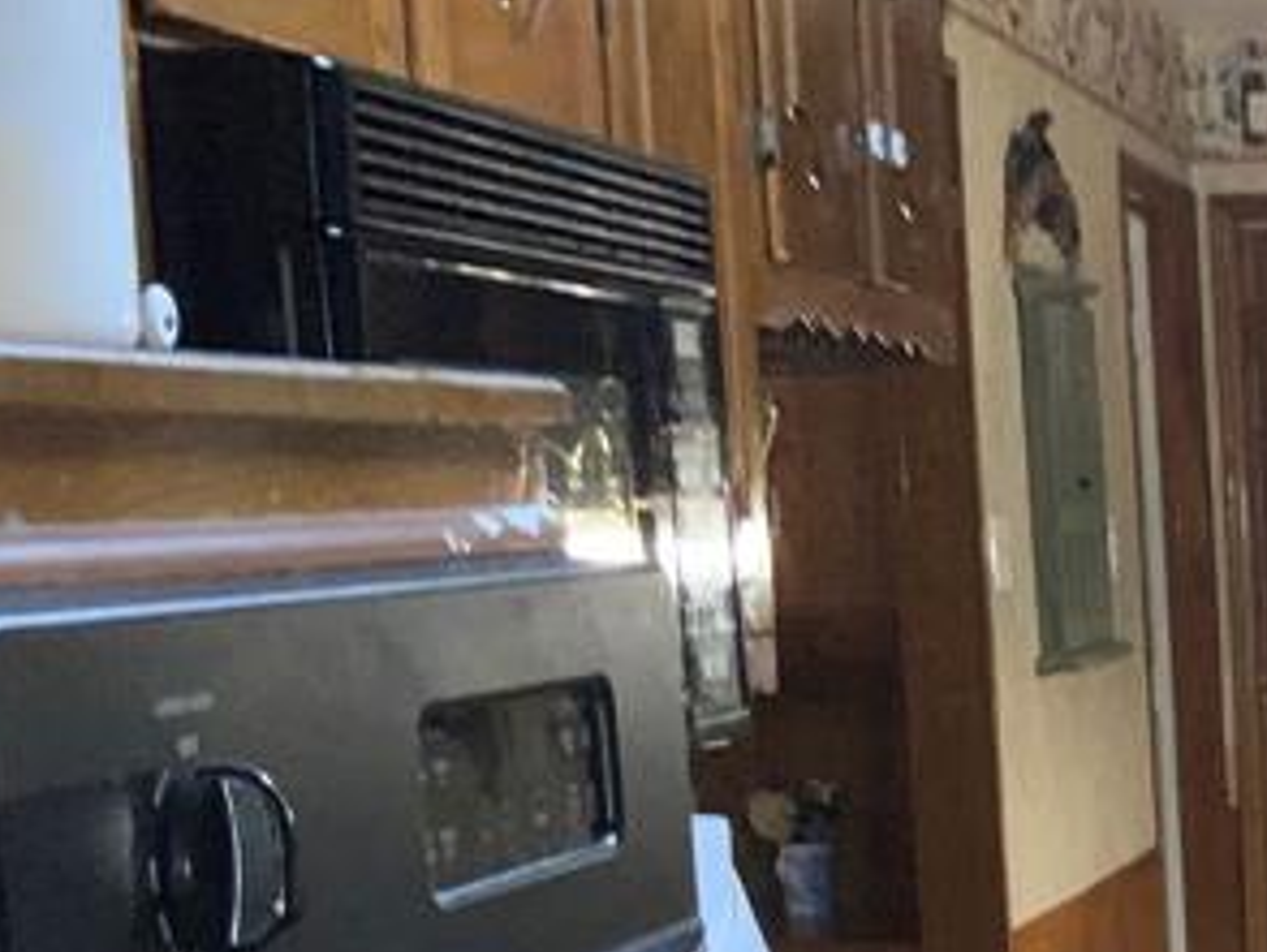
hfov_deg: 17.7
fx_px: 3700
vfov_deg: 14.0
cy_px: 1297
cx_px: 1819
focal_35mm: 101
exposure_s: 1/40
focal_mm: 3
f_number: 1.8
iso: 64
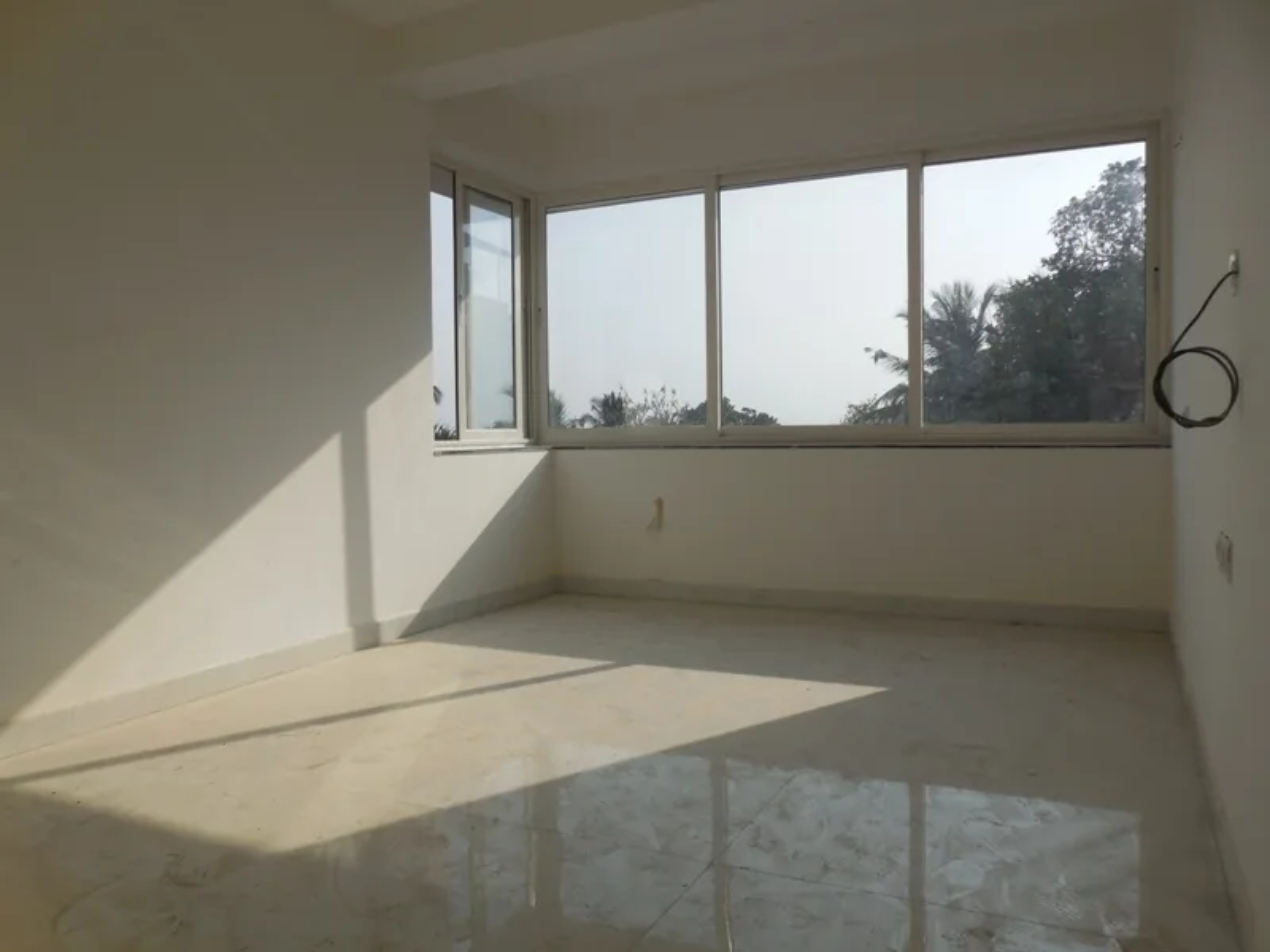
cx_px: 635
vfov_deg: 53.1
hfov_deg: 67.3
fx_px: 954
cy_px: 476
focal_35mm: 26
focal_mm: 4.6
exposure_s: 1/1600
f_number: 3.5
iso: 125
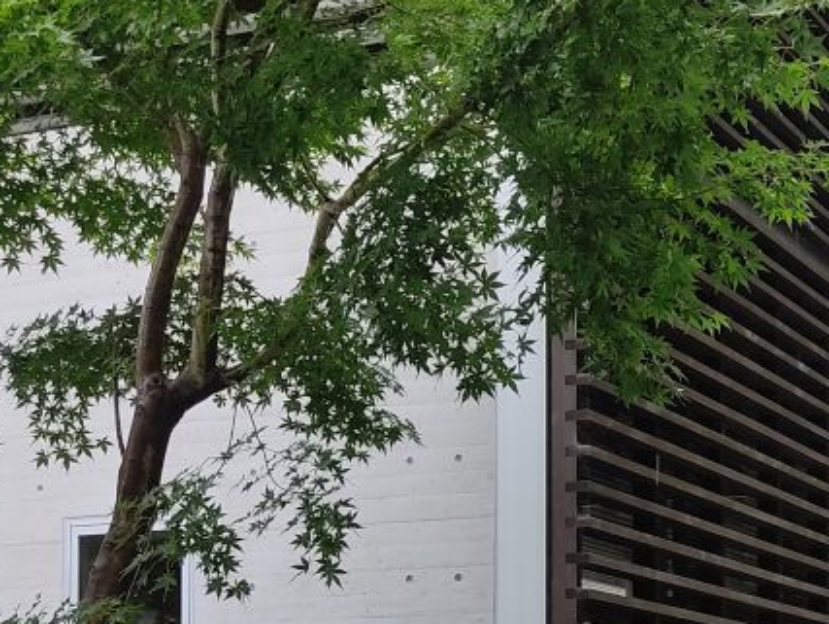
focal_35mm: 73
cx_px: 891
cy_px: 741
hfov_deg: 25.0
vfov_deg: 19.1
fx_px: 1750
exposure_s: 1/160
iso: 100
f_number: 1.79
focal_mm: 4.74
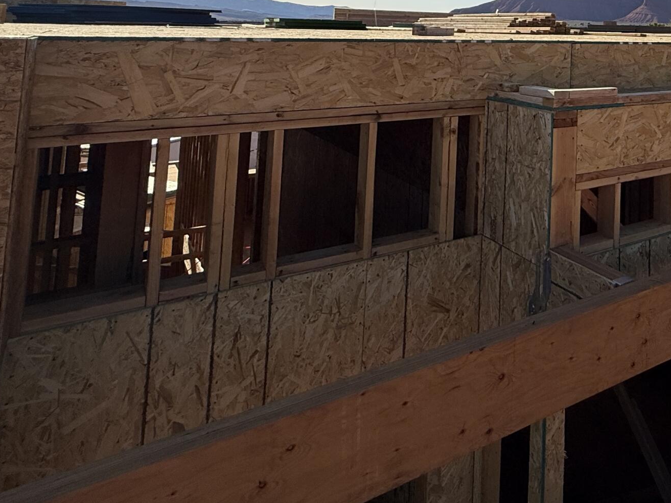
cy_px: -20
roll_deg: -0.6
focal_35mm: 32
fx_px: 620
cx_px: 607
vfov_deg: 38.3
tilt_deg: +5.7
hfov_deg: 50.3
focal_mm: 2.22
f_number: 2.2
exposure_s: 1/3289
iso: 50
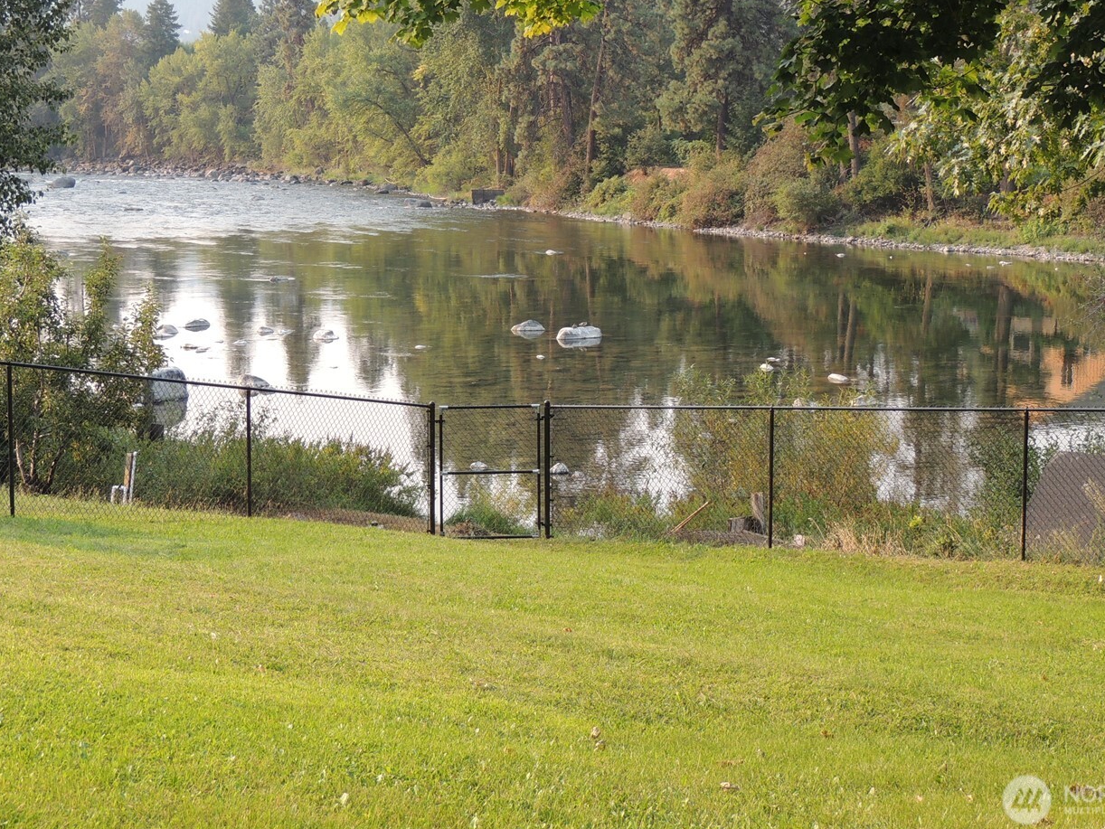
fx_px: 2299
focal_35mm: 72
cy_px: 294
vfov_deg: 20.4
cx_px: 514
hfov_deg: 27.0
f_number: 3.7
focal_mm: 9.8
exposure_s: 1/160
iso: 100
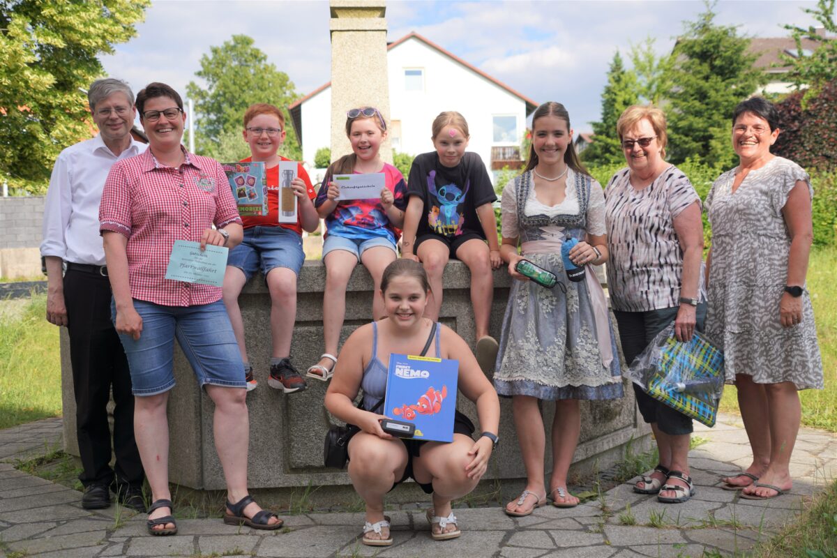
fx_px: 883
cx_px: 418
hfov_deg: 50.7
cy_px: 279
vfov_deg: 35.1
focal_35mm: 38
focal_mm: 38
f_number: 4.5
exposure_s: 1/400
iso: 100
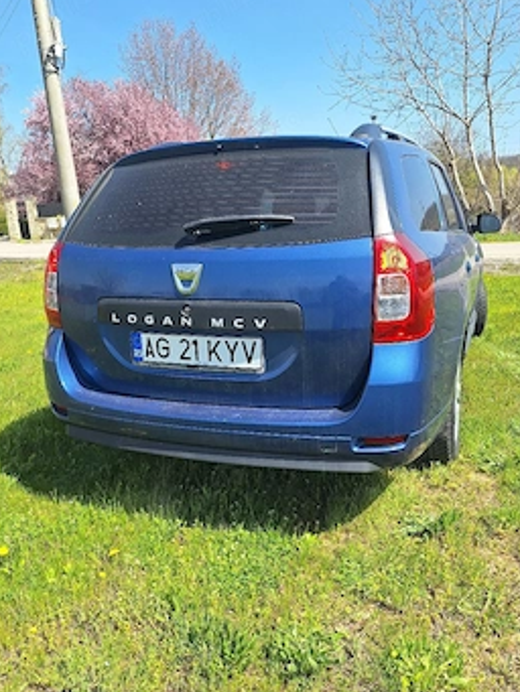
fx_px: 540
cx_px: 276
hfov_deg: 51.3
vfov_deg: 65.3
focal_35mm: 27
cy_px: 341
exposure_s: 1/2000
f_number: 1.8
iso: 40
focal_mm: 5.54
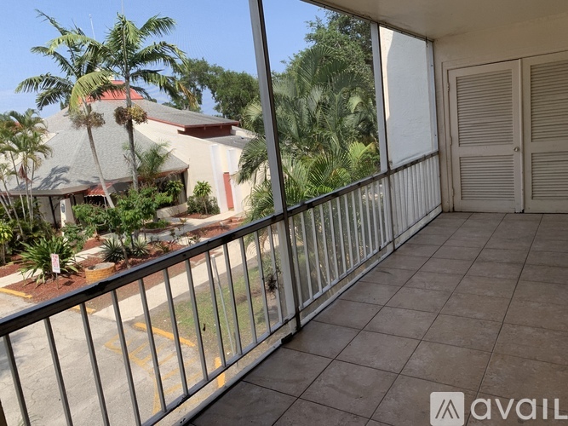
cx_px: 284
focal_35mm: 26
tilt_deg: -9.0
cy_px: 213
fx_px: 427
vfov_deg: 53.0
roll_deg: +6.1
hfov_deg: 67.3
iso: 25
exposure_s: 1/919
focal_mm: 4.25
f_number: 1.8
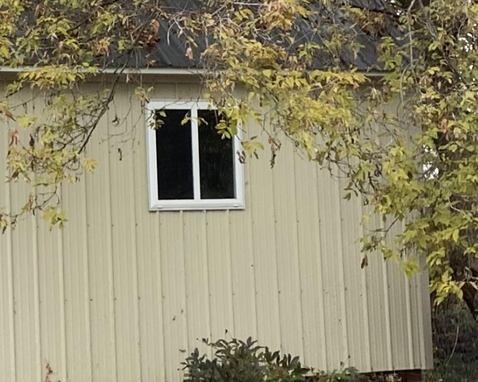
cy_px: 149
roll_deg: +1.9
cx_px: -21
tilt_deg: +3.7
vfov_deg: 13.1
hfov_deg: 15.9
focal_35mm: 118
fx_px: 1669
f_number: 2.4
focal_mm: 3.3
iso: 32
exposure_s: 1/120
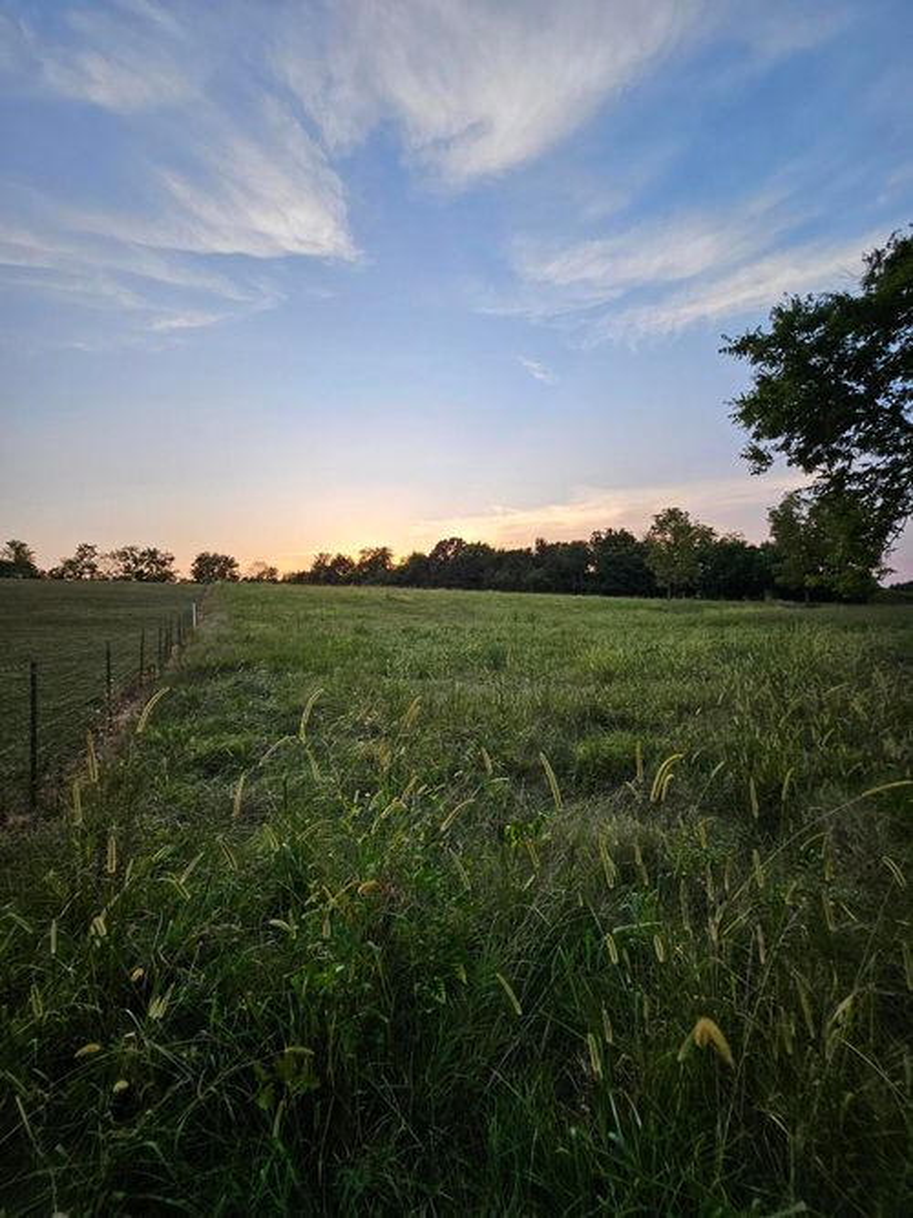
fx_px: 457
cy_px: 609
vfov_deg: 106.2
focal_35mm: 13
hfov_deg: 89.9
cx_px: 456
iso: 32
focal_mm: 1.74
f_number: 2.2
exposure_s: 1/190
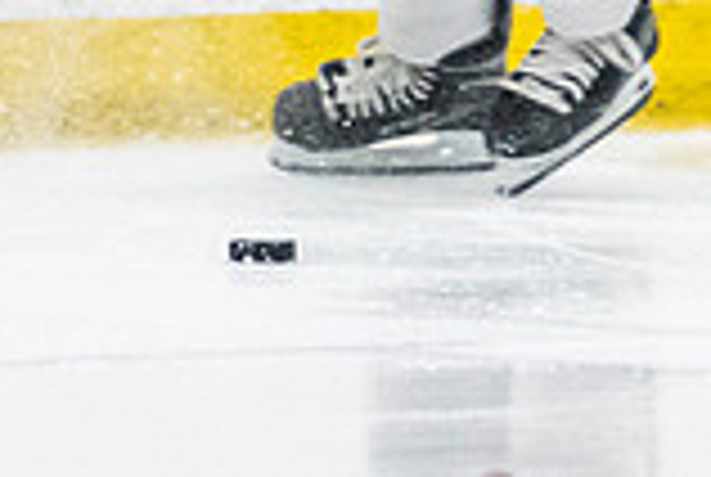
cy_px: -283
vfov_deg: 0.9
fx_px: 31362
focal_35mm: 1585
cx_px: 471
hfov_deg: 1.3
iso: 3200
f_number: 2.8
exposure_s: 1/640
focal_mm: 195
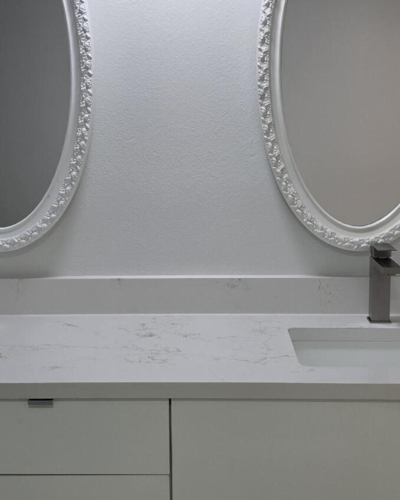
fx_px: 784
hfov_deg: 28.6
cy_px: 251
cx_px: 197
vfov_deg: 35.4
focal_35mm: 53
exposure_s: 1/120
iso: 64
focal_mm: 6.3
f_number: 1.7
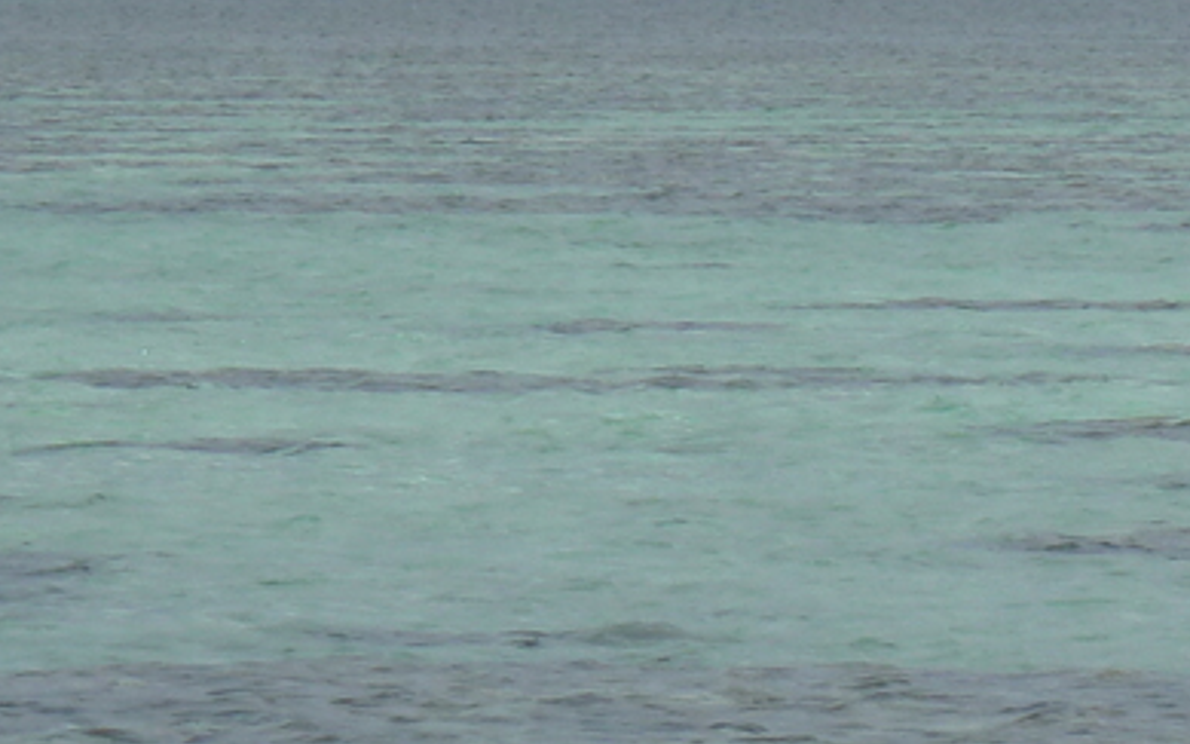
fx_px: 19294
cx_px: 1043
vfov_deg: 2.2
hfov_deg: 3.5
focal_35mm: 595
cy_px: 380
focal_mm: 29.9
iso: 80
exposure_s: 1/500
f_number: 5.6
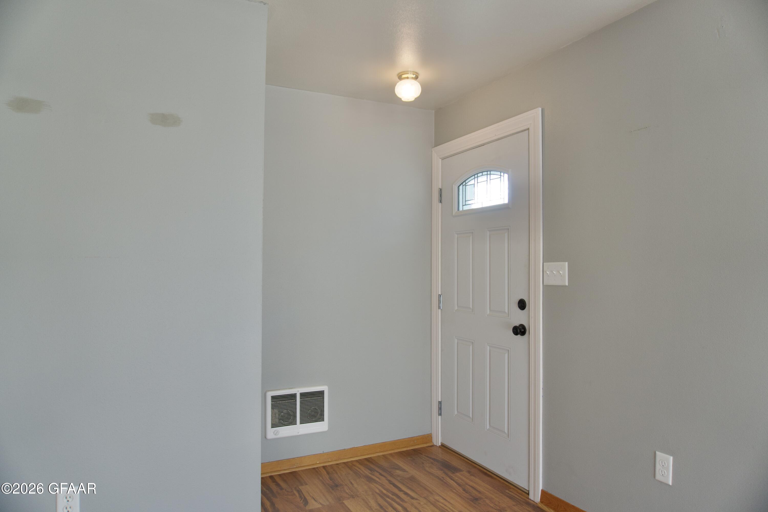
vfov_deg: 53.1
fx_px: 512
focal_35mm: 24
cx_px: 384
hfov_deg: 73.7
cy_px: 256
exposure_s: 1/160
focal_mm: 16
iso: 320
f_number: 4
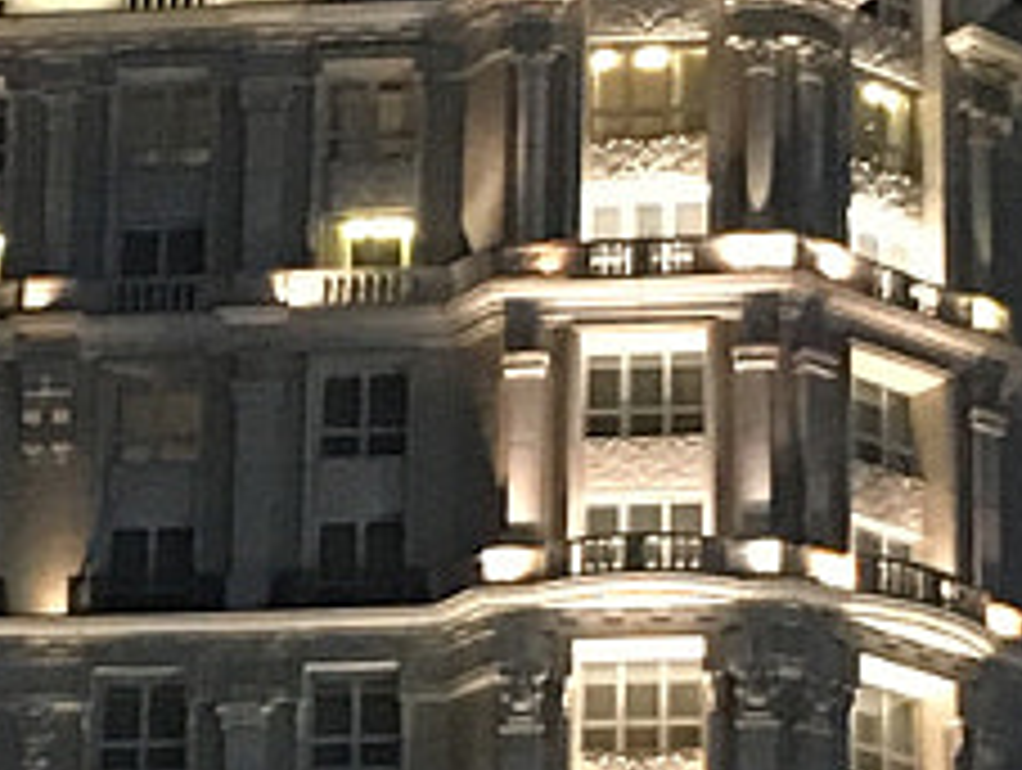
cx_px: 77
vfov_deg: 7.3
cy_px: 851
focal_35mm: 204
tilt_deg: +19.4
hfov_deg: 9.6
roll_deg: -2.1
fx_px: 6032
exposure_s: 1/17
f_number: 2.2
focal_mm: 4.15
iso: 200
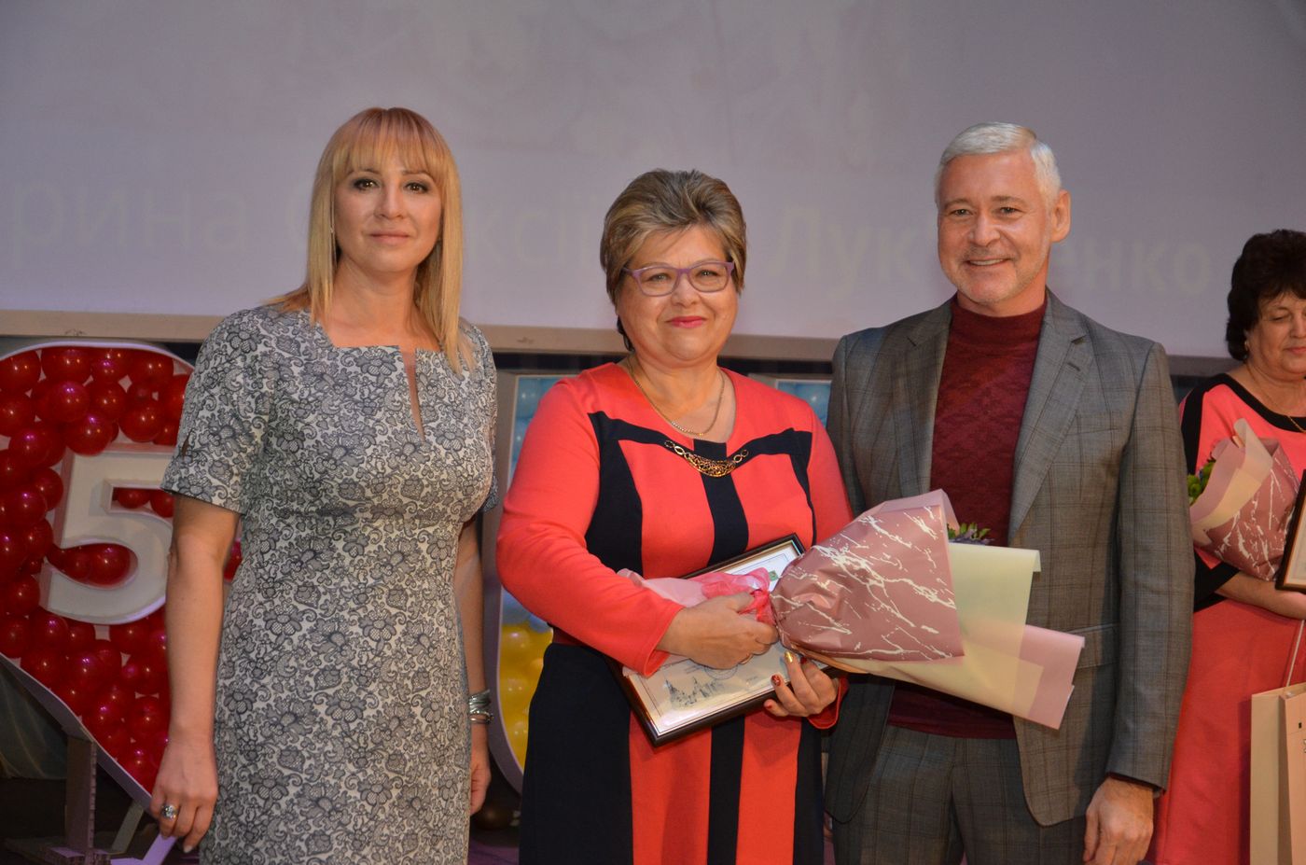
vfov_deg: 15.6
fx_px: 3149
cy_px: 432
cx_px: 653
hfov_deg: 23.4
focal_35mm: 87
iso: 1250
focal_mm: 58
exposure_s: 1/200
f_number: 5
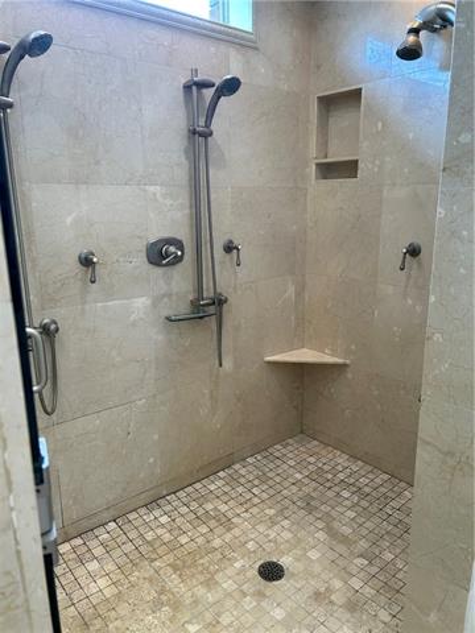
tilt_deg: -13.4
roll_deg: -0.3
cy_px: 316
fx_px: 476
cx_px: 238
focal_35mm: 26
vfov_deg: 67.3
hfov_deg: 53.1
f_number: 1.5
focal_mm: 5.7
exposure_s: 1/120
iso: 80
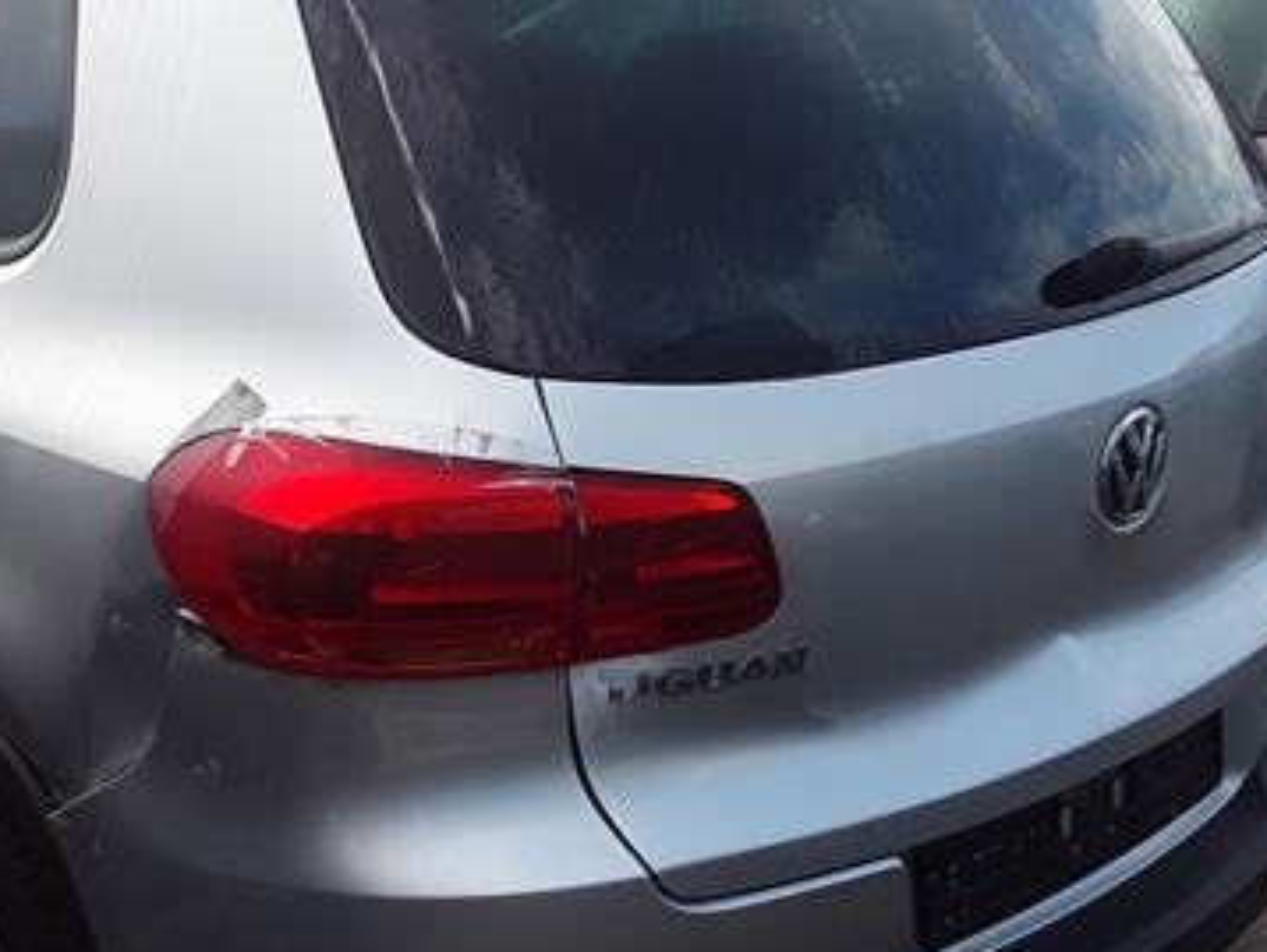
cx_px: 379
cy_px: 481
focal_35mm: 50
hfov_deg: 37.6
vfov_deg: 29.1
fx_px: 1831
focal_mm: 2.91
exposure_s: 1/346
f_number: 1.9
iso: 40
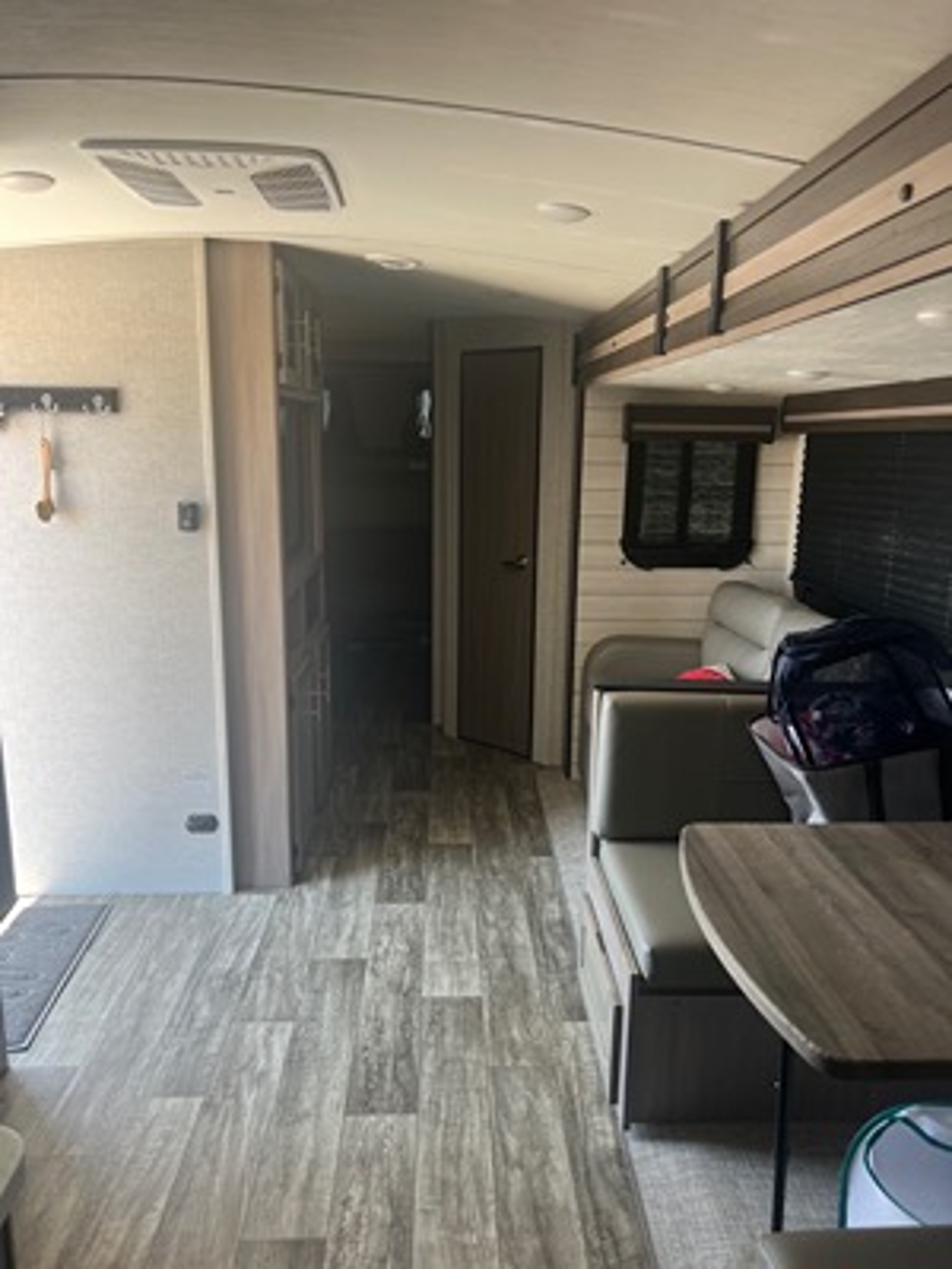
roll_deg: +0.3
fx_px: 953
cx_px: 476
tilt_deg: -10.6
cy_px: 634
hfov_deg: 53.1
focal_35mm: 26
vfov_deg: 67.3
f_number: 1.5
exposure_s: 1/121
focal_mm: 5.7
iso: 64
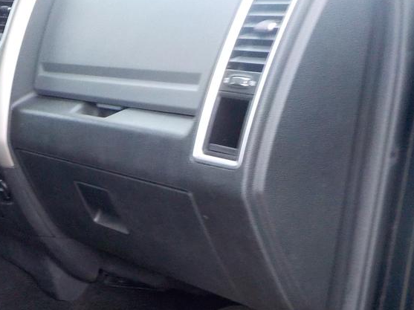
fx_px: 825
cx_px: -10
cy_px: 324
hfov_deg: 26.5
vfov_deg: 20.5
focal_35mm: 69
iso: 250
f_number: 3.3
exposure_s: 1/30
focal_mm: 4.1
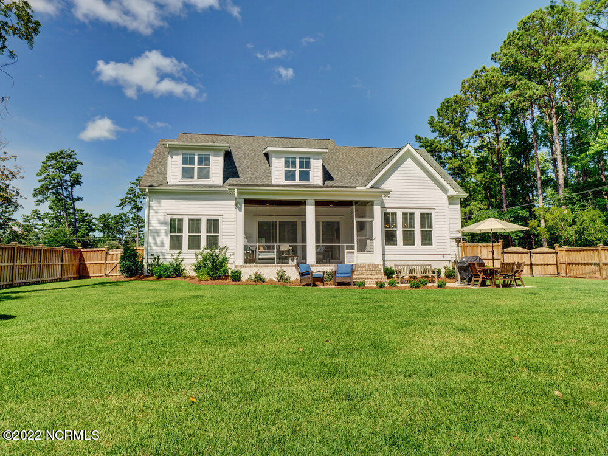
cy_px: 228
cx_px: 304
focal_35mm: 24
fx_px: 422
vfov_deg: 56.8
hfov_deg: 71.6
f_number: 8
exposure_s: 1/400
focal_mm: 12
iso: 200
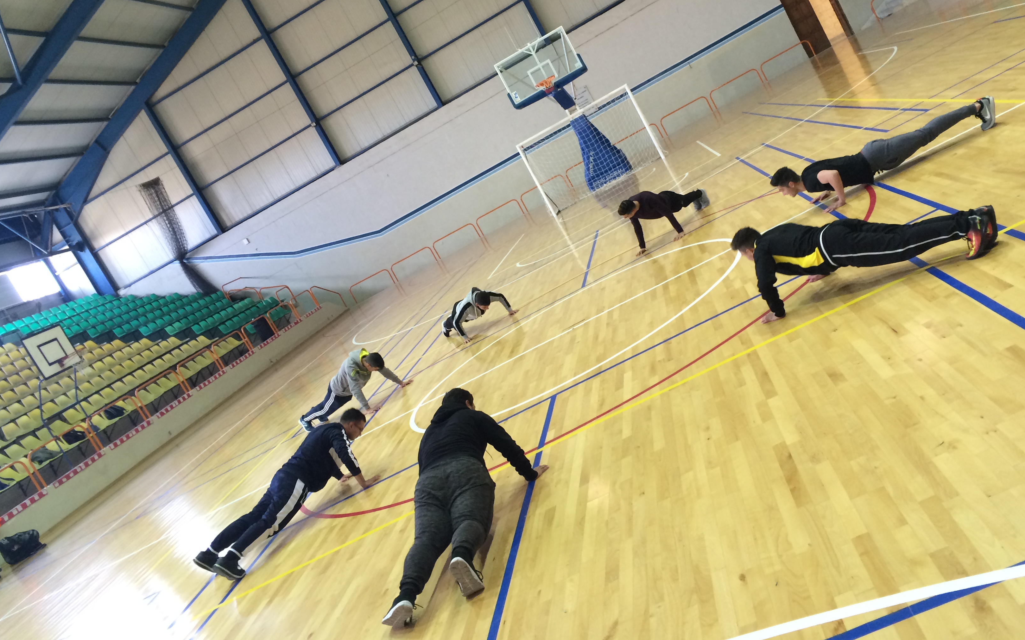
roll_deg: +29.4
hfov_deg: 61.2
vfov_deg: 40.5
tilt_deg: -6.5
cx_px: 513
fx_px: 866
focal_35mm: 31
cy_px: 266
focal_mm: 4.15
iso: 100
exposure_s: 1/33
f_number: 2.2
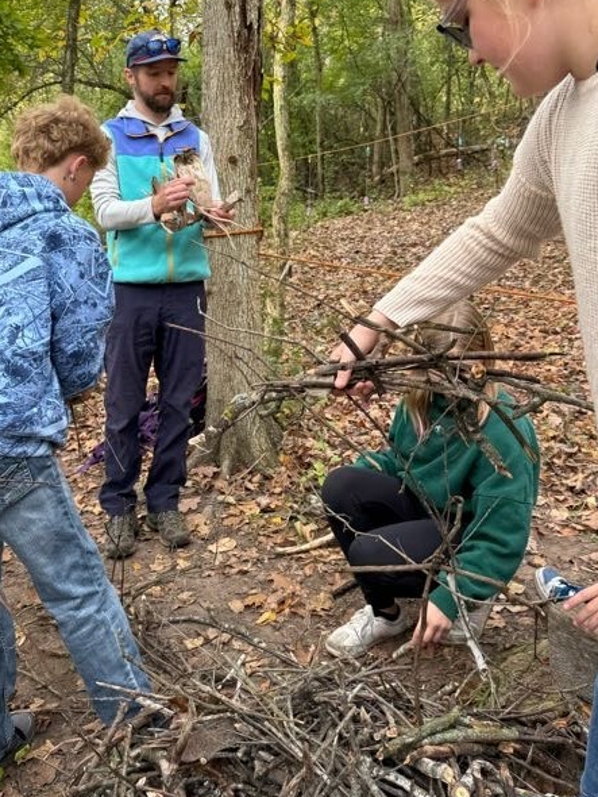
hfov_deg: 41.3
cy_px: 330
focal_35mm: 34
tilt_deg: -7.5
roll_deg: -0.7
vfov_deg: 53.7
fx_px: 783
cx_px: 198
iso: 80
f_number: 1.78
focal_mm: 6.76
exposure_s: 1/148
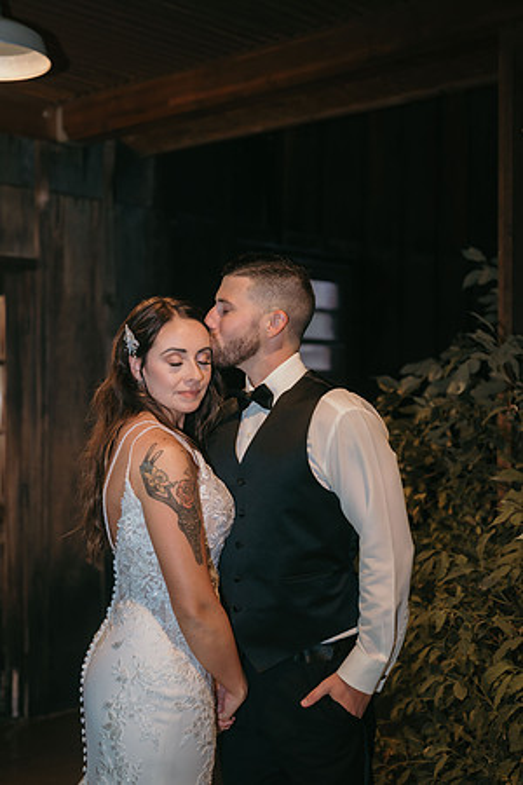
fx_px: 1089
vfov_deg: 39.6
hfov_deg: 27.0
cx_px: 262
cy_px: 392
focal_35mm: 50
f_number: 2.8
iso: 800
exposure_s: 1/100
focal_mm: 50
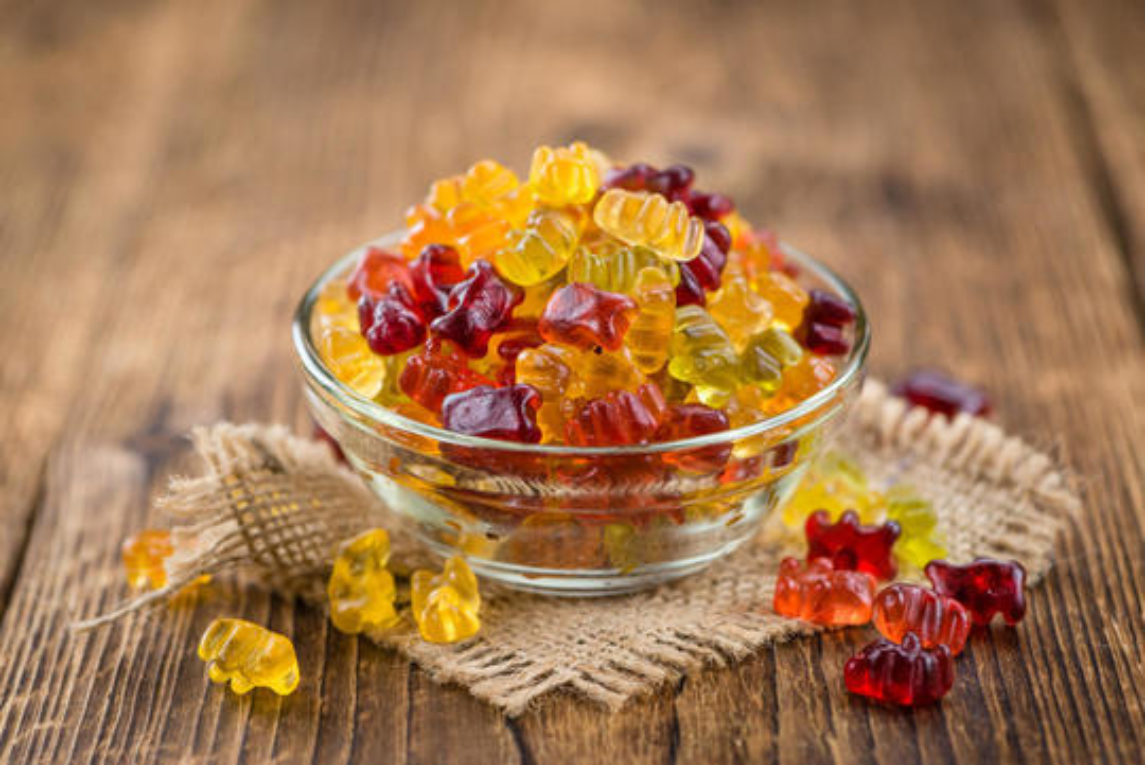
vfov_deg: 13.1
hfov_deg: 19.4
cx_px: 572
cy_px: 382
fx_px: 3342
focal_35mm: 105
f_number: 7.1
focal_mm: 105
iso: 200
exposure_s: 1/100
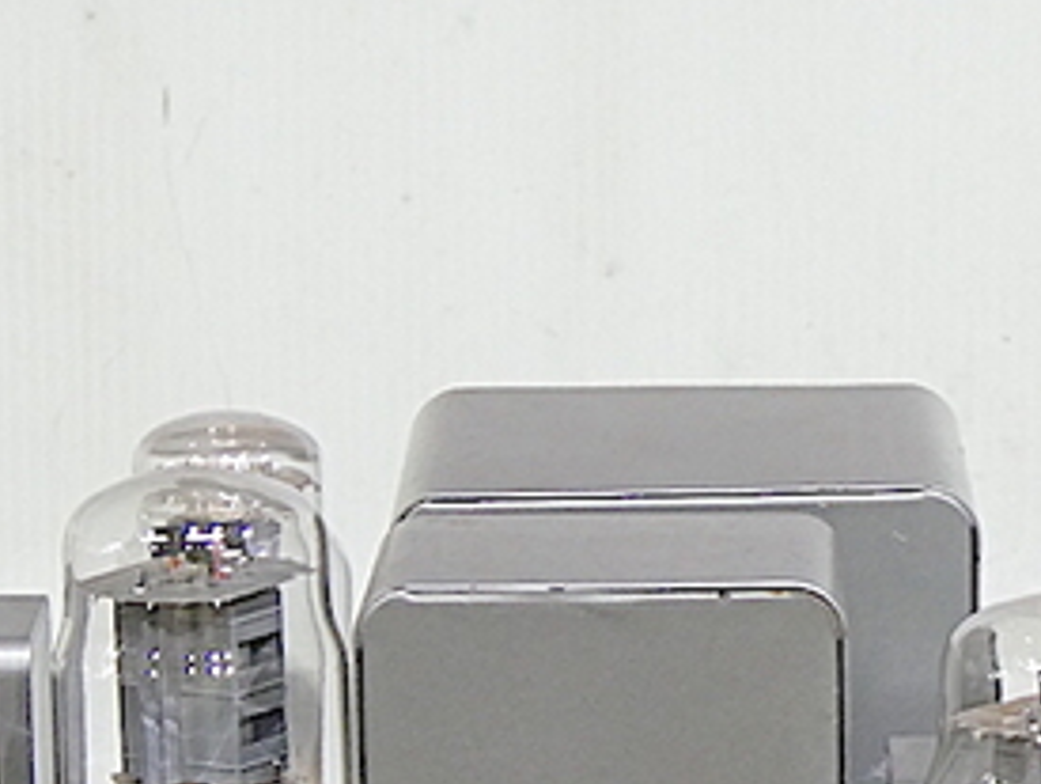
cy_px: 977
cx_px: 734
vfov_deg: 6.1
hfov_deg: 8.1
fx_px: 7347
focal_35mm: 244
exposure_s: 1/8
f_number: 4.5
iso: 200
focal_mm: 12.5
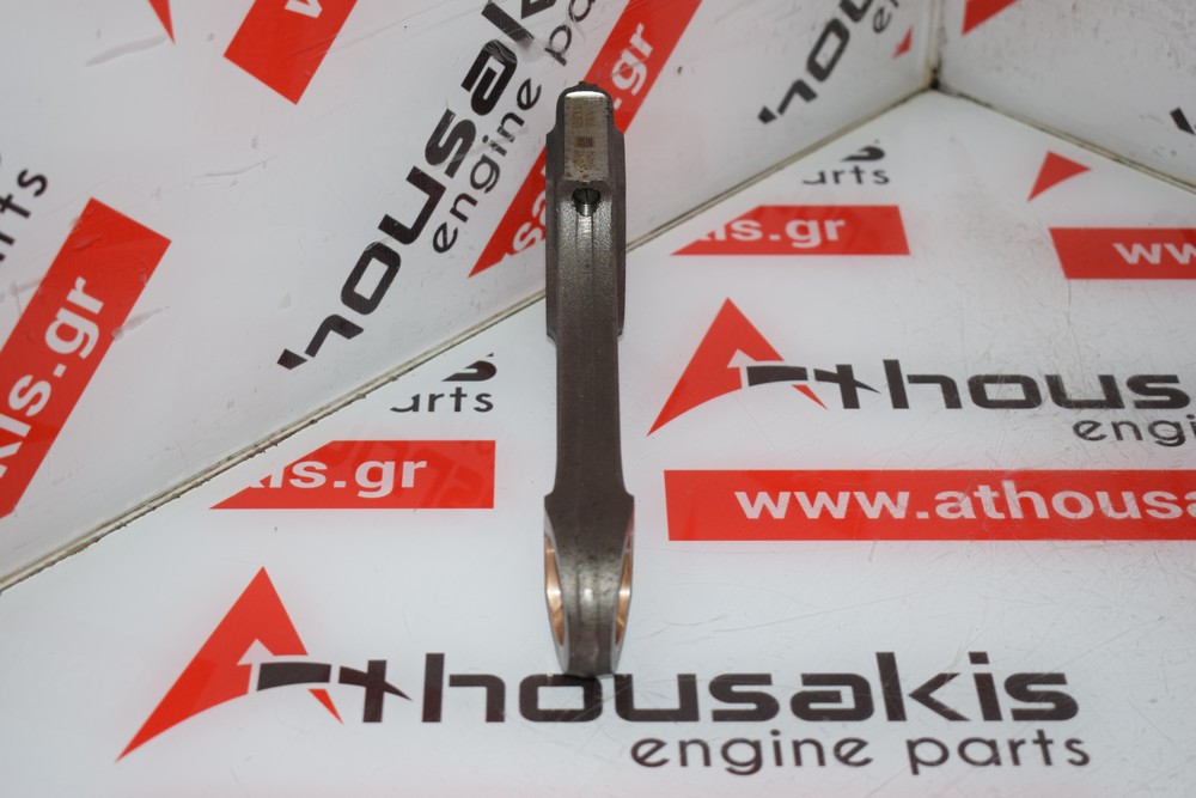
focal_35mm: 69
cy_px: 399
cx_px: 598
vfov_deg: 19.7
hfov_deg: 29.2
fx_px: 2293
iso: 500
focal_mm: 46
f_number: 5.3
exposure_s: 1/200
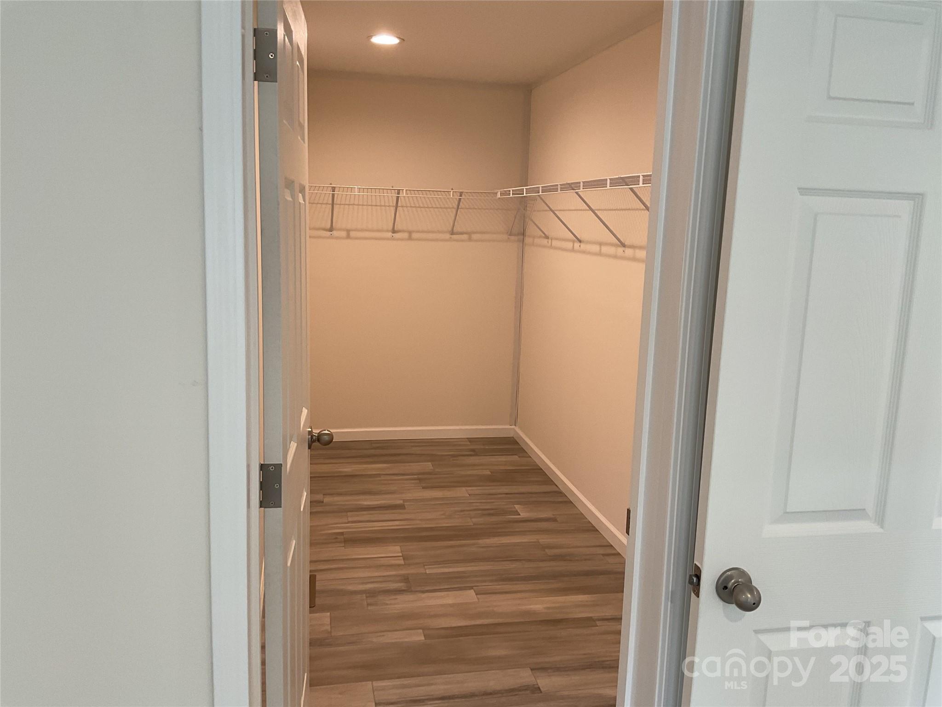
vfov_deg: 48.2
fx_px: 789
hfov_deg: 61.7
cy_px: 354
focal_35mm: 29
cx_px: 471
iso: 50
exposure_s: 1/60
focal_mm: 3
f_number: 1.8
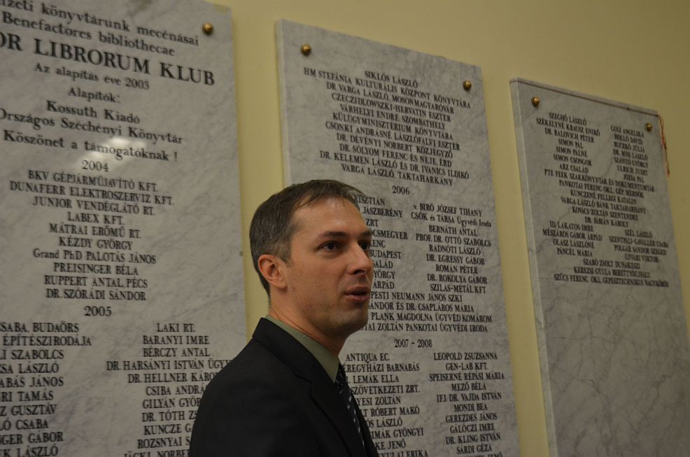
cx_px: 345
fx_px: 1004
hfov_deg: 37.9
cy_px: 228
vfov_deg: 25.6
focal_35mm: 52
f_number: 5
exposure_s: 1/30
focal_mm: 35
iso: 900
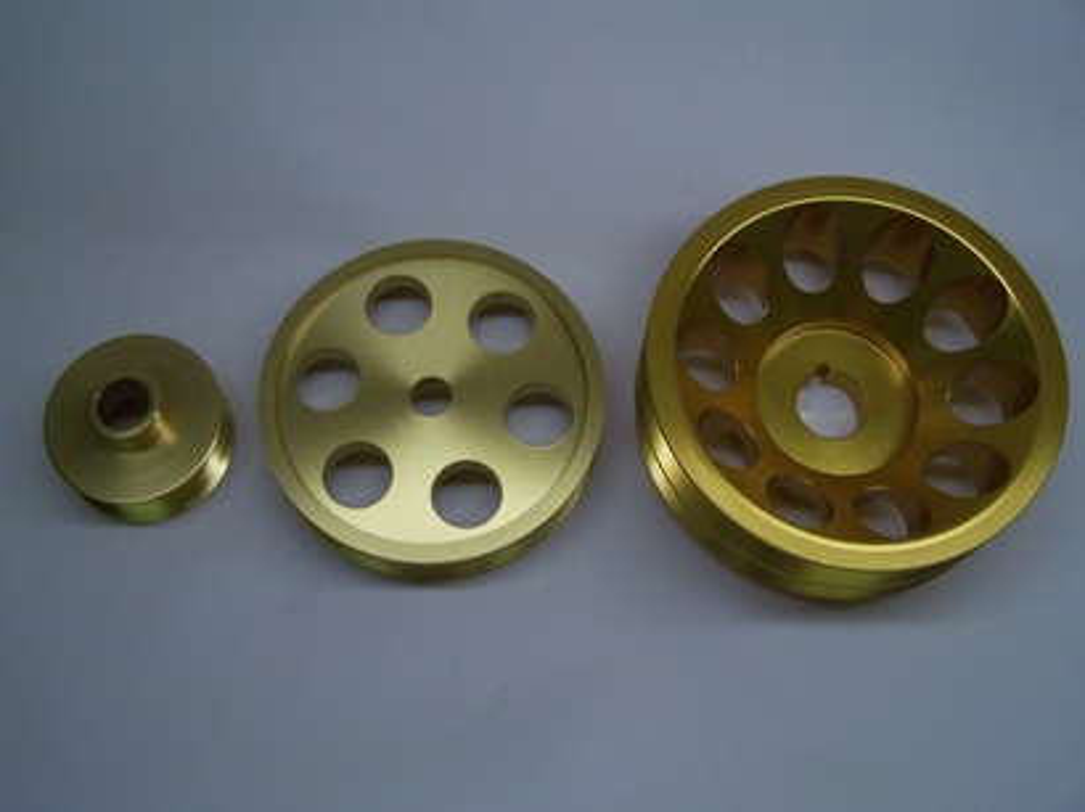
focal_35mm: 38
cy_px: 406
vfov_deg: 37.7
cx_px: 542
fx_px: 1190
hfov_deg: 49.0
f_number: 2.8
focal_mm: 6.3
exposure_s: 1/180
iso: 80
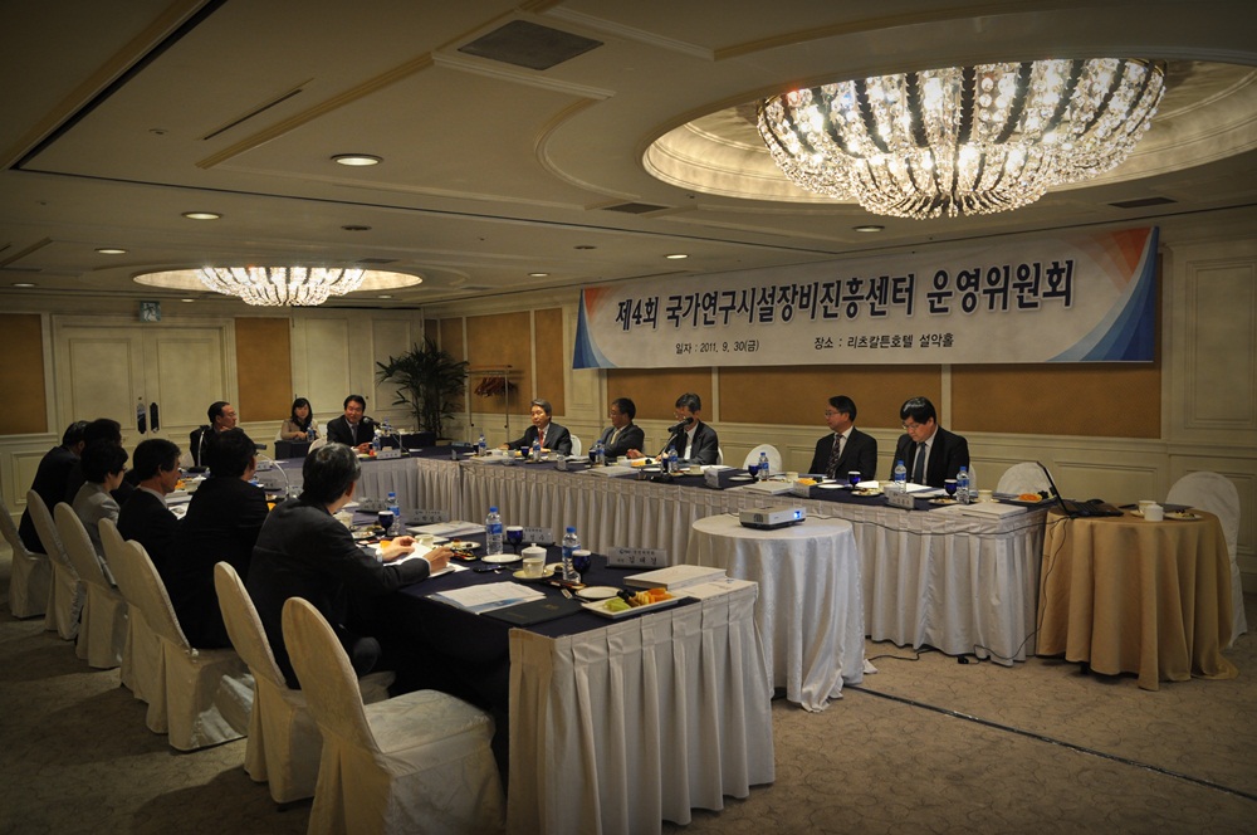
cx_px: 628
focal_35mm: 27
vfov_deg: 47.8
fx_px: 942
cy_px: 418
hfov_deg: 67.4
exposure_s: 1/30
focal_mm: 18
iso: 400
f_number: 5.6
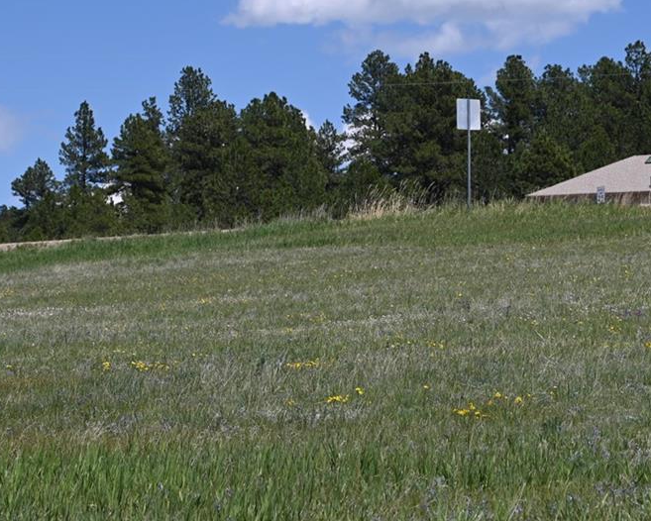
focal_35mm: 178
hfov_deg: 10.8
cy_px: 334
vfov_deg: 8.7
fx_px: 3431
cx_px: 419
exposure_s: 1/640
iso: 100
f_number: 7.1
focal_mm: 78
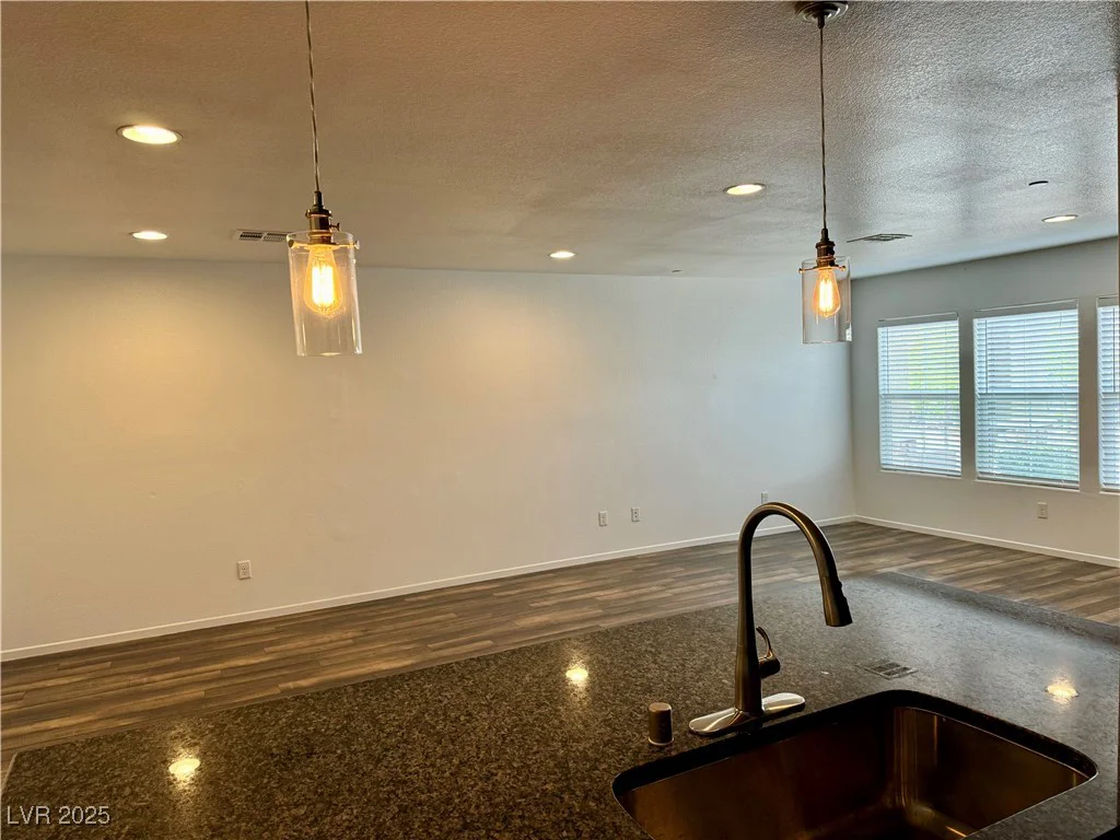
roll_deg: +2.1
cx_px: 560
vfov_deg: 56.8
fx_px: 777
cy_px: 420
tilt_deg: -3.5
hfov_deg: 71.6
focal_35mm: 24
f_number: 1.78
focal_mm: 6.76
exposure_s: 1/120
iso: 160
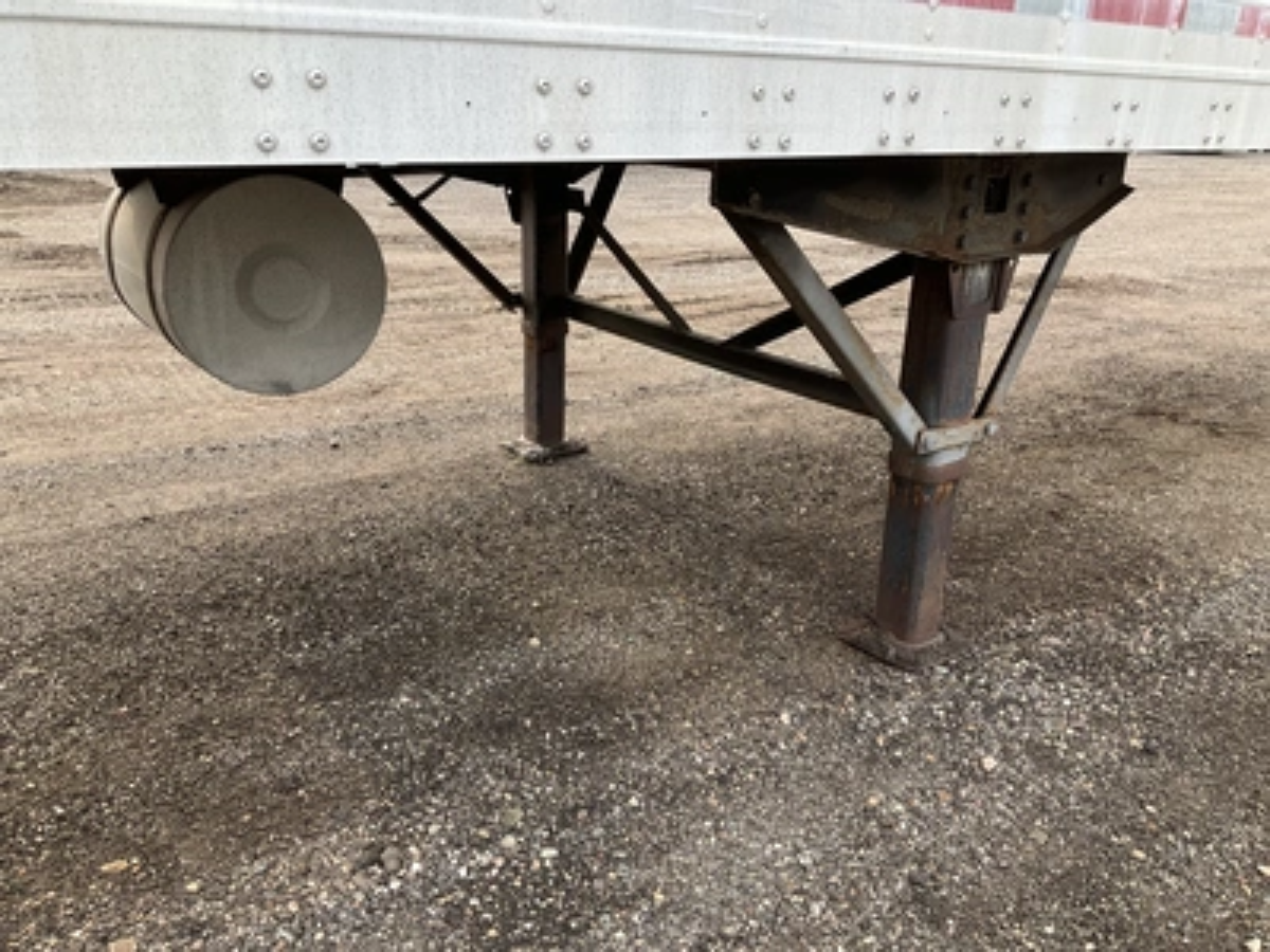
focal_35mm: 29
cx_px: 635
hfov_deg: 61.7
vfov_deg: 48.2
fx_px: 1064
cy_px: 476
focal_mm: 3
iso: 20
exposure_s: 1/177
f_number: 1.8
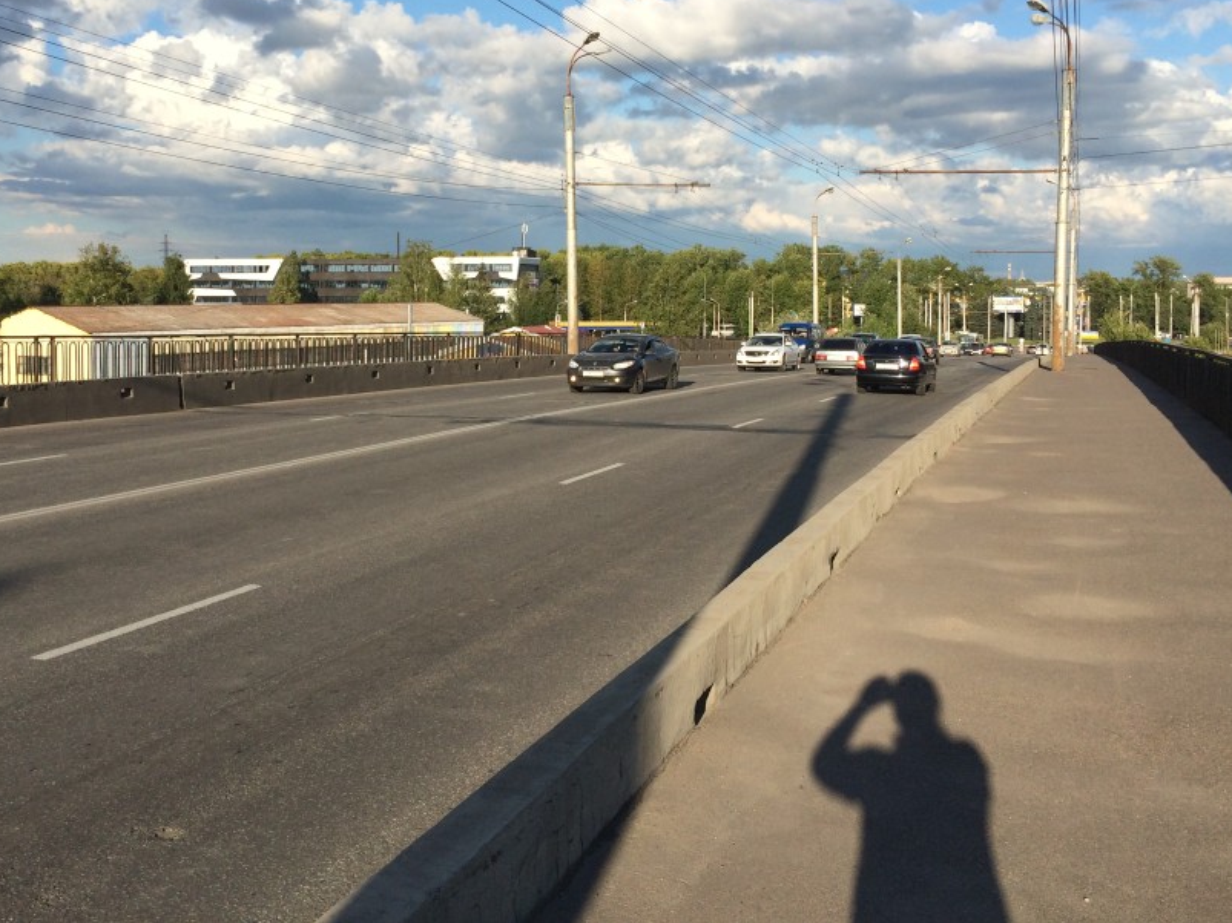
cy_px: 336
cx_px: 581
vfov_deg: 38.4
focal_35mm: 37
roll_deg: +1.1
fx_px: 1317
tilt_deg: -1.9
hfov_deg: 50.1
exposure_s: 1/2160
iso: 32
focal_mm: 4.15
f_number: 2.2
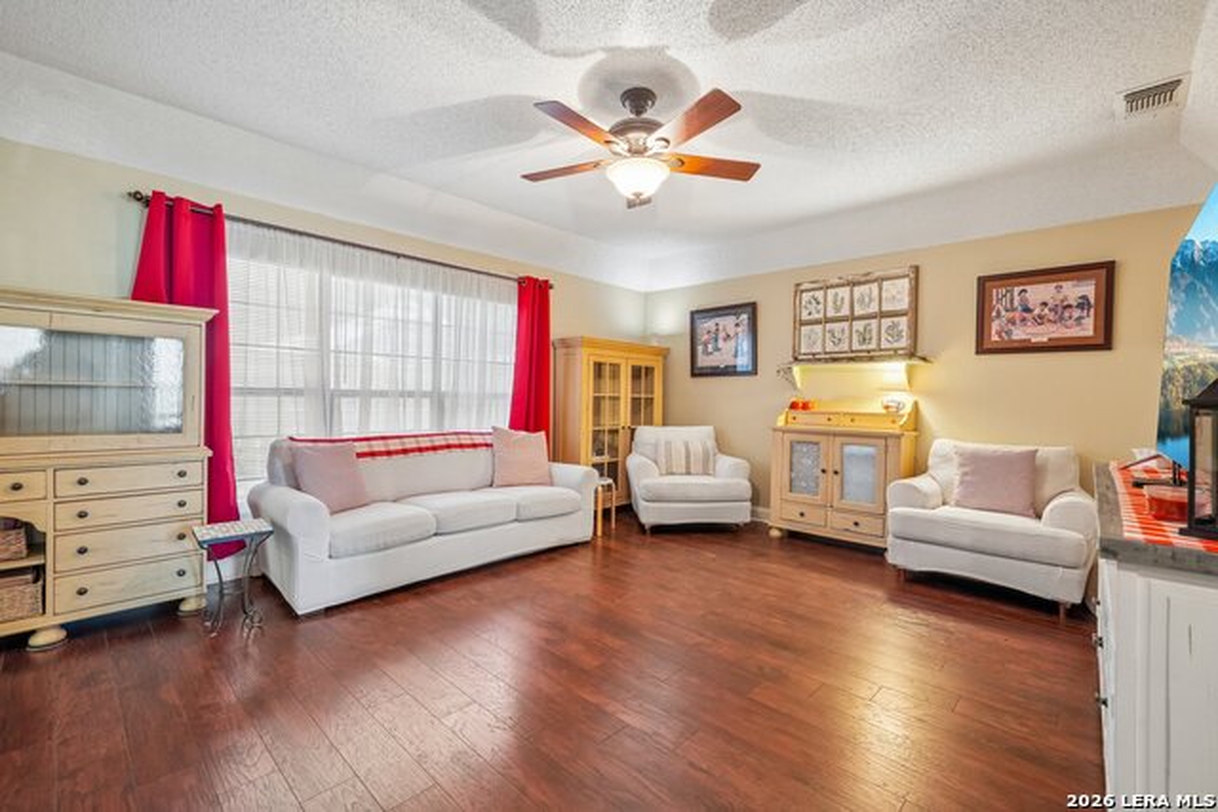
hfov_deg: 100.4
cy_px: 406
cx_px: 609
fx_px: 508
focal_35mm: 15
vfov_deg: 77.4
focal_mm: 15
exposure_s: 1/5
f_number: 10
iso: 800
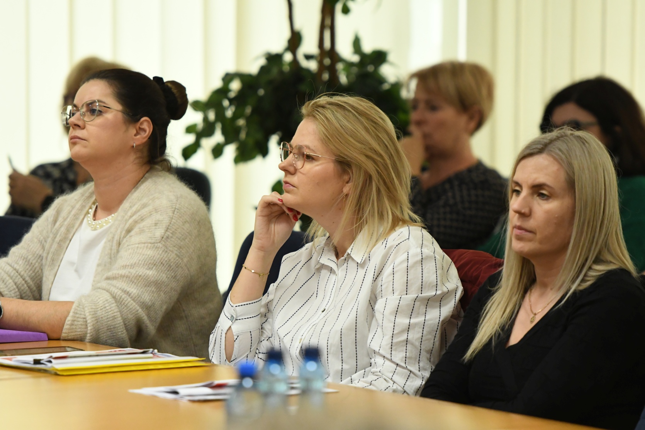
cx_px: 322
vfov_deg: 5.4
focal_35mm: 255
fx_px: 4569
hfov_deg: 8.1
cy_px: 215
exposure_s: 1/640
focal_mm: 170
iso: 4000
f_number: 2.8
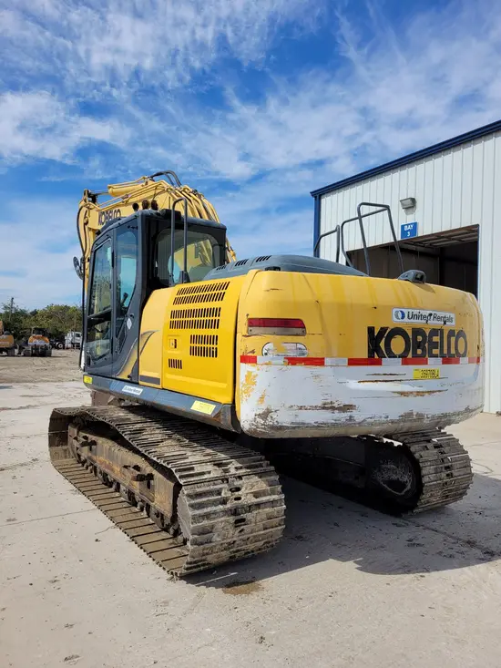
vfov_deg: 67.3
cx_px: 250
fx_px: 502
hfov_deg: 53.1
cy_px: 334
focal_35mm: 26
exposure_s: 1/3194
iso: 40
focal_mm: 5.4
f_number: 1.8
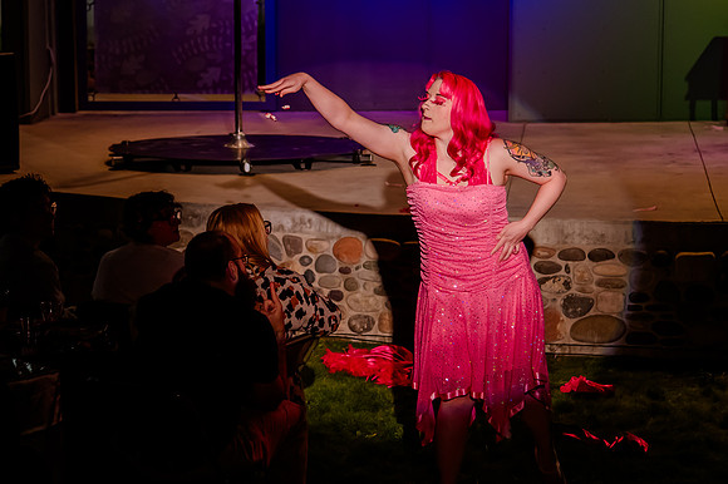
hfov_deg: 16.4
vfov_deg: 11.0
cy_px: 227
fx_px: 2517
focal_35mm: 125
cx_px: 259
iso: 2500
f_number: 4
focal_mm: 75
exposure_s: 1/250
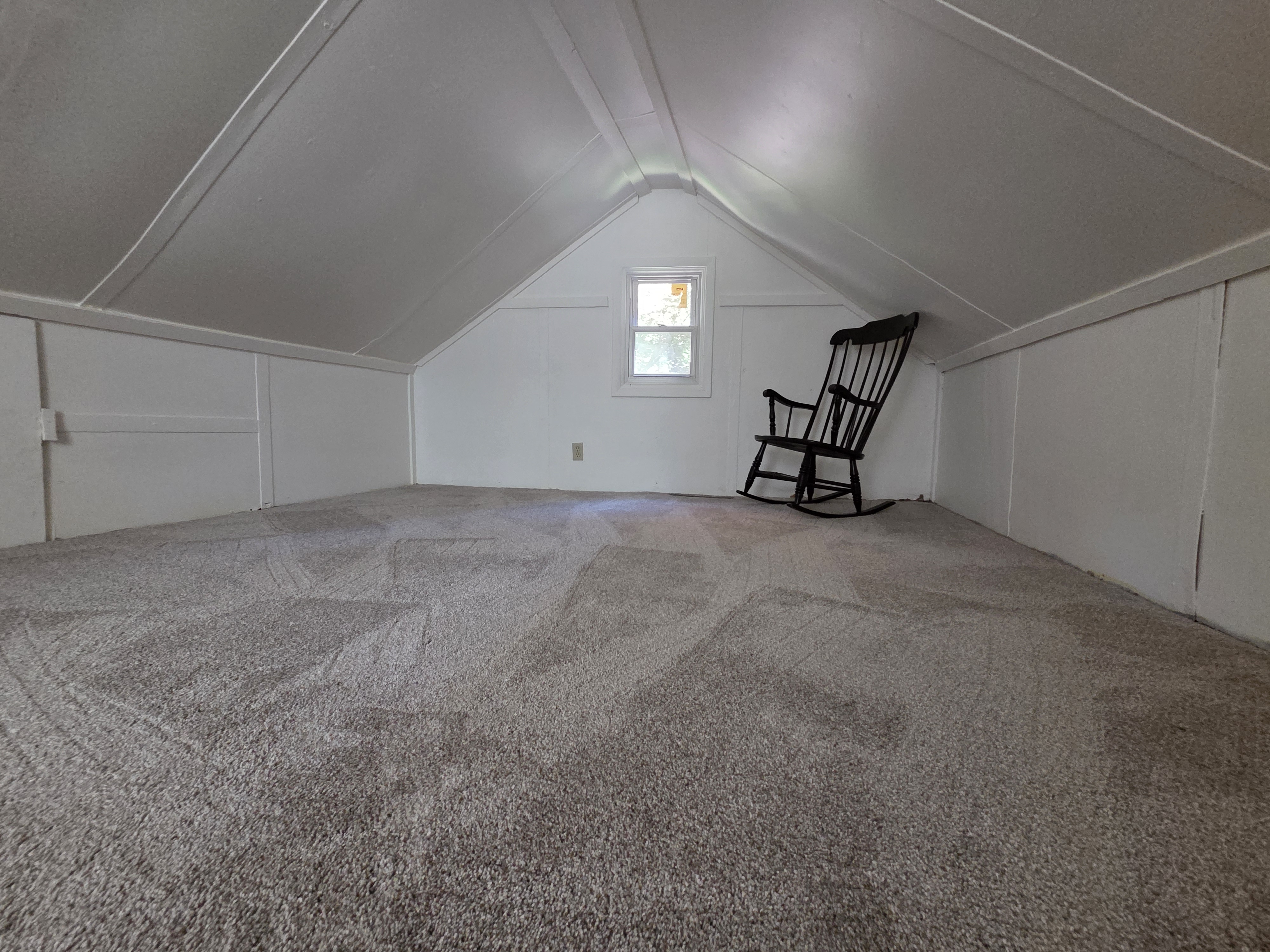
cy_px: 476
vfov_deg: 89.9
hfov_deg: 106.2
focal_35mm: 13
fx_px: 477
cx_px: 635
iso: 1250
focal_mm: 2.2
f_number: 2.2
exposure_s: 1/60
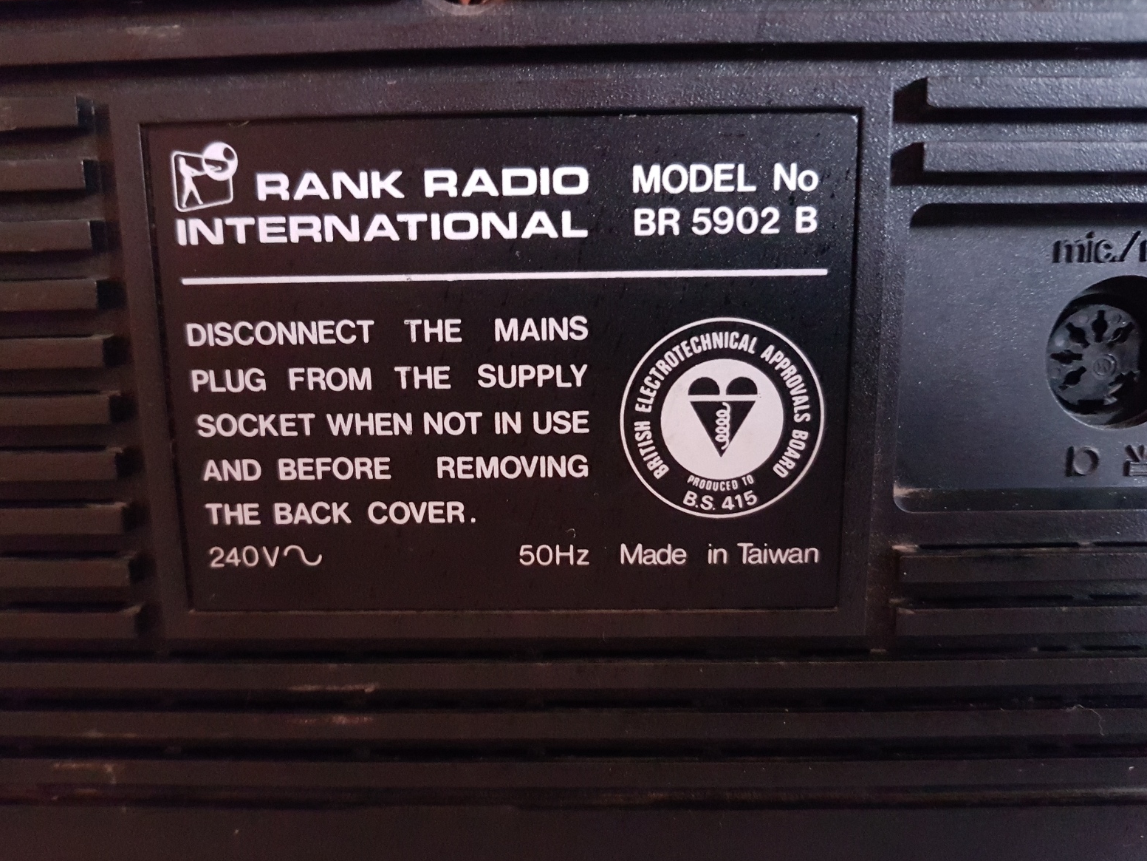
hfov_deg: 65.3
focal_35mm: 27
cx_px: 569
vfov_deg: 51.4
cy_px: 440
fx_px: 895
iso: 1000
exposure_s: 1/10
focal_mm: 4.2
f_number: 1.7
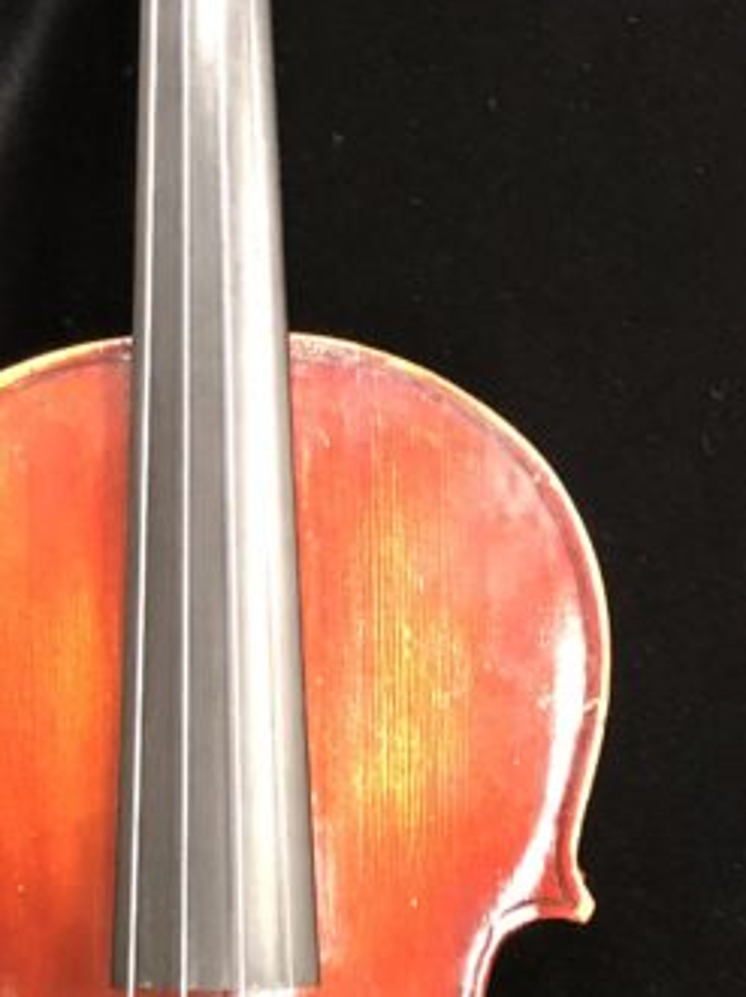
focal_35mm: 87
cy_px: 595
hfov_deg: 16.9
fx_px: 2503
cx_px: 308
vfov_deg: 22.5
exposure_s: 1/6
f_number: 1.8
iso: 80
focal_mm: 3.99
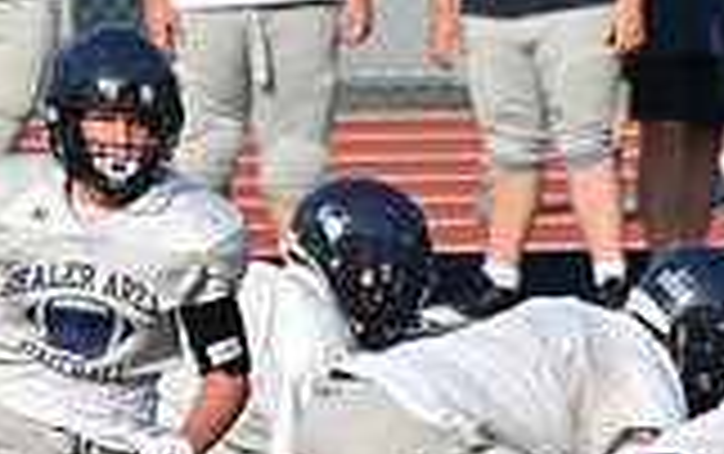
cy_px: 272
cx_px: 288
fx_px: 32650
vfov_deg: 0.8
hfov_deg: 1.3
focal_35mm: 1653
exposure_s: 1/640
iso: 100
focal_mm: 300
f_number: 5.6
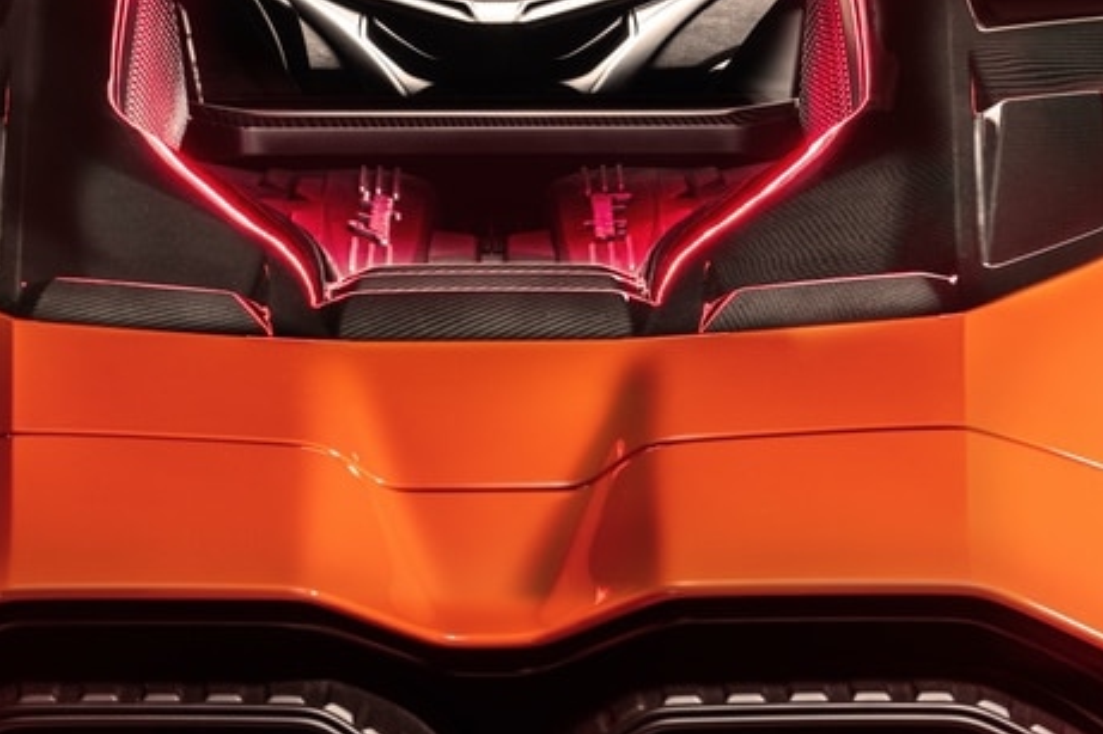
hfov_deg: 9.8
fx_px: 6432
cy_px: 381
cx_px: 493
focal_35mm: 210
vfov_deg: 6.5
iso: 100
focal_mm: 121
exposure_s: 1.6
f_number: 11
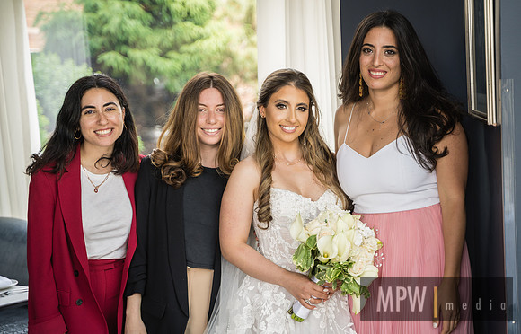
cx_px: 273
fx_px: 939
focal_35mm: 66
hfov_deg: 31.0
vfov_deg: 20.2
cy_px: 153
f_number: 2.8
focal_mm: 62
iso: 100
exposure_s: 1/100
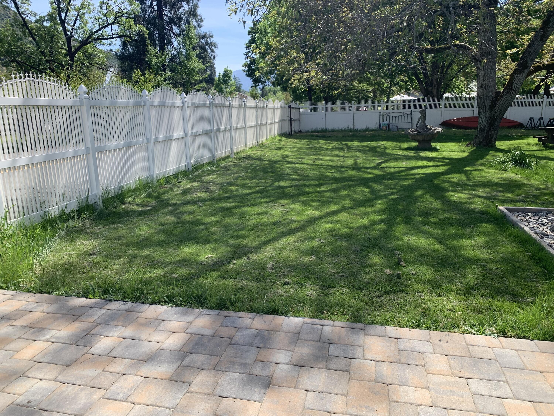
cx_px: 277
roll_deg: +1.1
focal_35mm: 26
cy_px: 208
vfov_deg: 53.1
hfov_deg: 67.3
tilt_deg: -13.2
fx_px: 416
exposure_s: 1/911
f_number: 1.8
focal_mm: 4.25
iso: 25
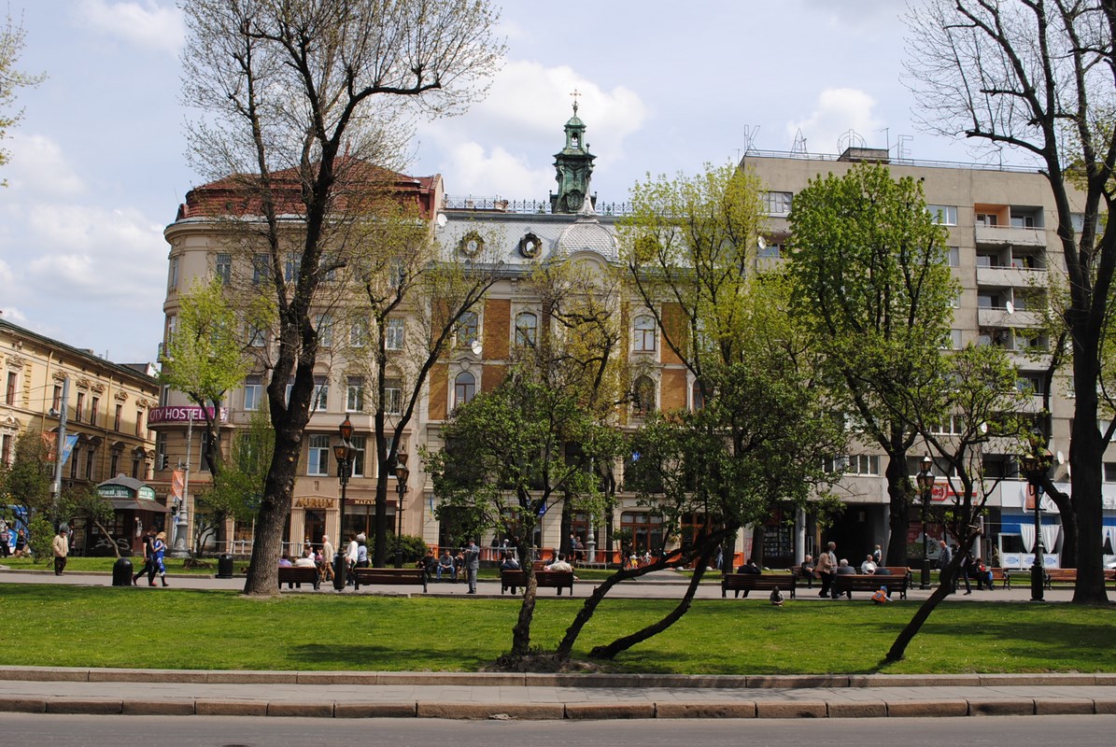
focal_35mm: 36
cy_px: 374
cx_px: 558
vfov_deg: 37.0
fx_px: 1117
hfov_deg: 53.1
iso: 100
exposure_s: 1/200
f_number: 8
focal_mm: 24
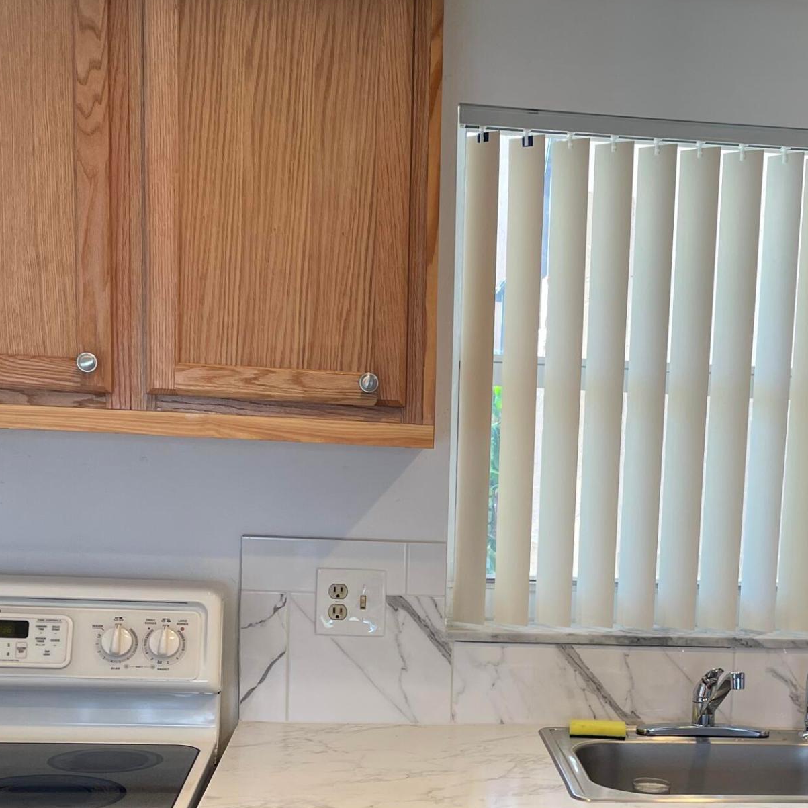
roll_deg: -2.5
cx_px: 561
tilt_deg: -6.7
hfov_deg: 30.8
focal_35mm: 55
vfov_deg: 30.4
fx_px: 1452
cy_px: 633
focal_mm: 4.2
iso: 64
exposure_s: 1/120
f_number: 1.6
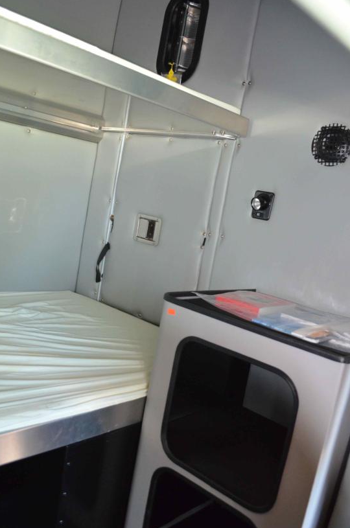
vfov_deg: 58.8
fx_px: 469
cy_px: 258
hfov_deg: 41.0
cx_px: 174
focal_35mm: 32
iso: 2200
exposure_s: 1/60
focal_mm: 18
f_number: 3.5
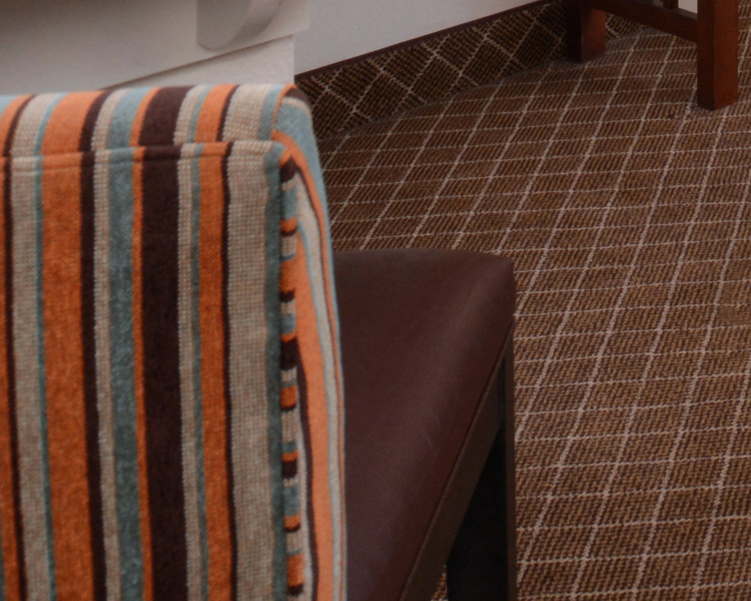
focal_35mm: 100
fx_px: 2223
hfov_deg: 15.3
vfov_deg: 14.5
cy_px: -245
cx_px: 1513
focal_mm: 24
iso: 640
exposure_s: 1/40
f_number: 13
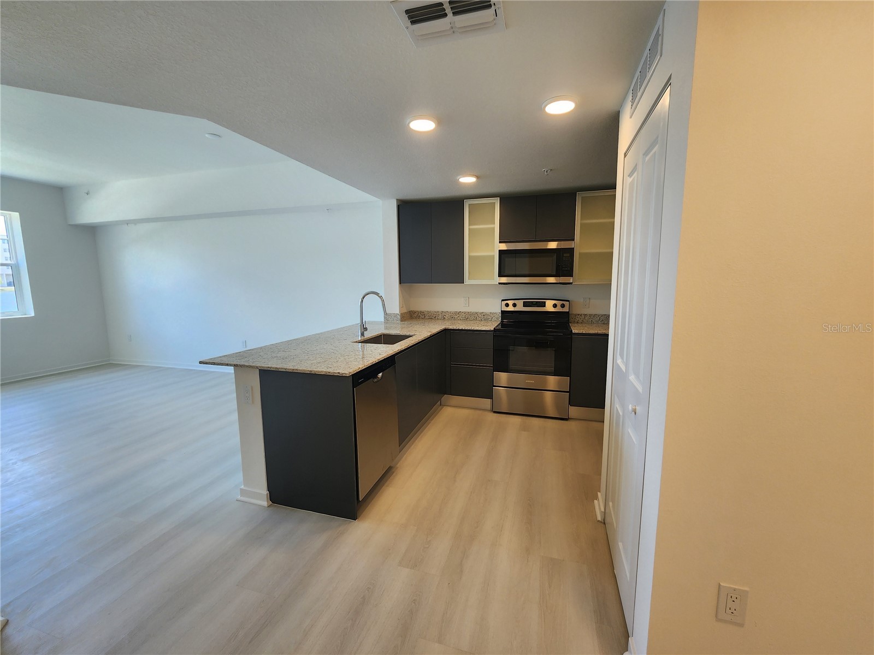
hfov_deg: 106.2
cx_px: 437
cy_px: 328
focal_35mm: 13
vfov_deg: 89.9
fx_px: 328
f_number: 2.2
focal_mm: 2.2
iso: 80
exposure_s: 1/60
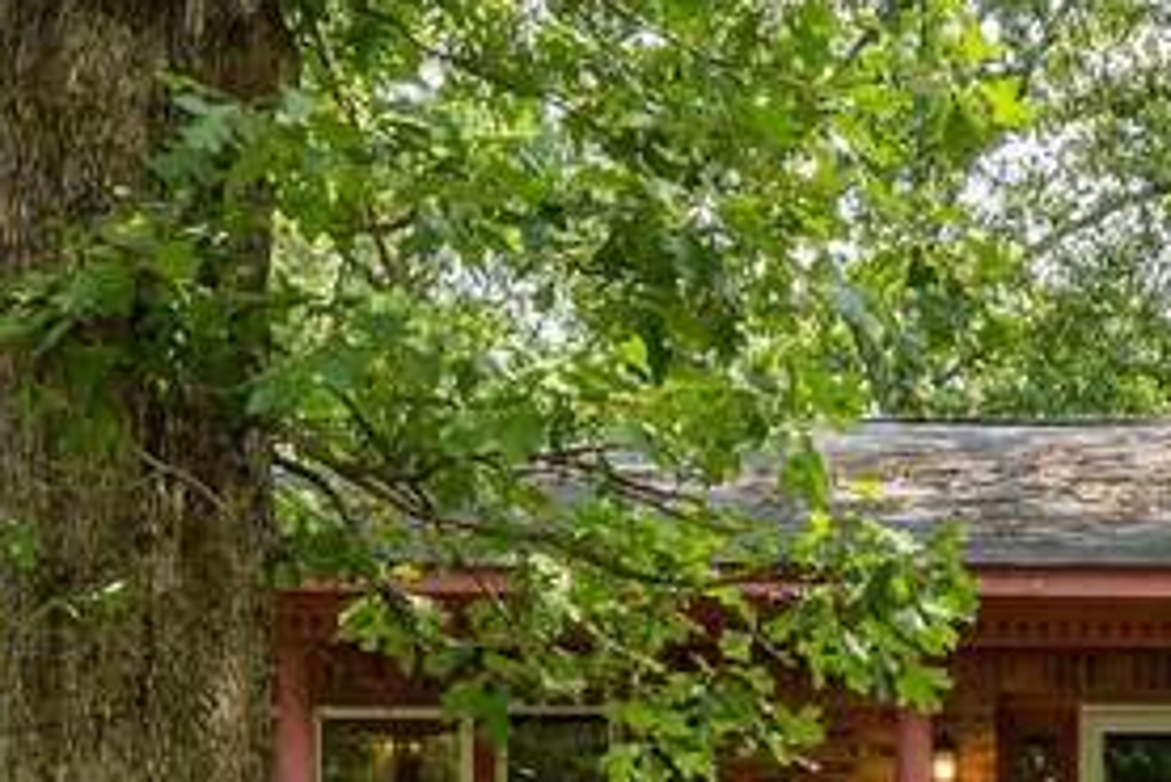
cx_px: 845
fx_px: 2483
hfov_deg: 26.3
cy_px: 974
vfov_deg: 17.0
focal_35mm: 76
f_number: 7.1
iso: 250
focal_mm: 11
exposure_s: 1/20
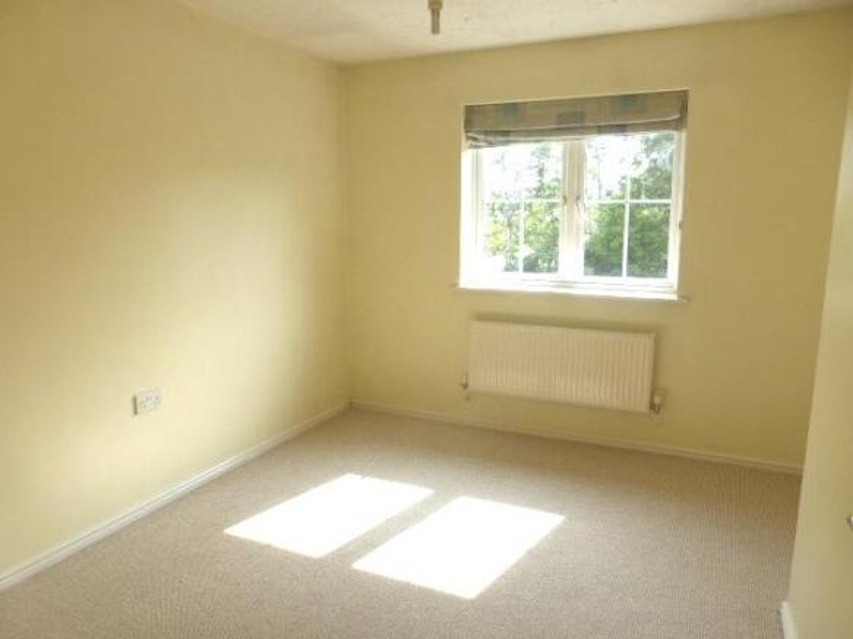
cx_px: 426
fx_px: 616
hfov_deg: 69.4
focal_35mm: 25
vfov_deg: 54.9
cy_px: 320
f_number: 3.5
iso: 100
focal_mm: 4.4
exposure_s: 1/125
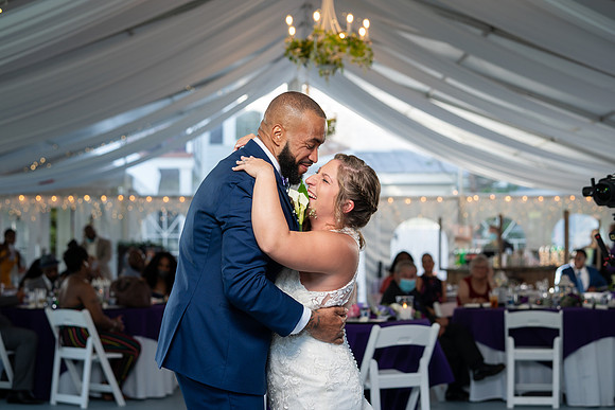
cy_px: 205
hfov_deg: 28.4
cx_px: 310
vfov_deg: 19.2
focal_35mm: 71
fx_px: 1215
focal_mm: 70
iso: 400
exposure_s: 1/200
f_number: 4
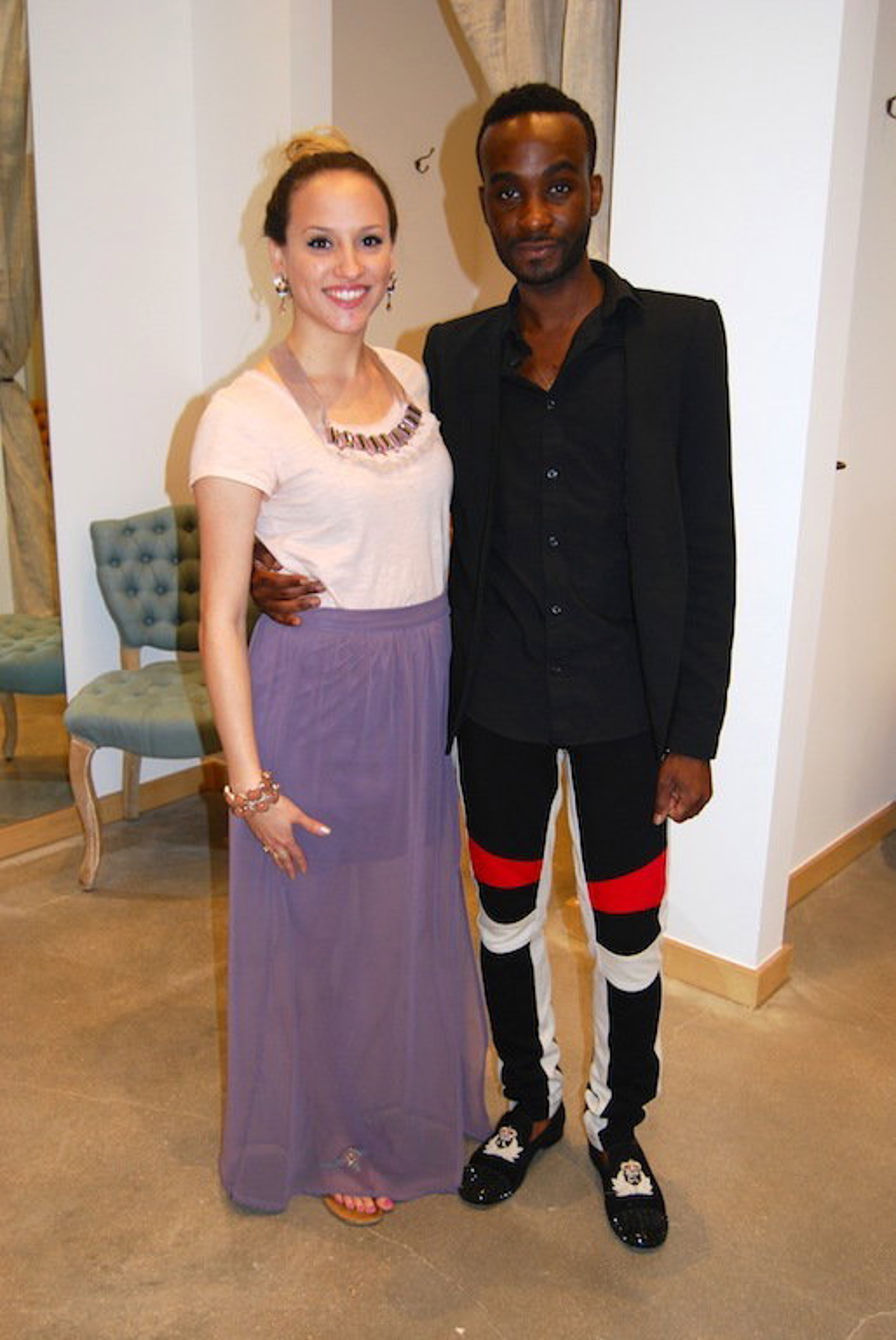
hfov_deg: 38.5
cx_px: 448
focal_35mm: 34
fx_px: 1284
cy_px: 670
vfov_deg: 55.1
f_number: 3.8
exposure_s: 1/60
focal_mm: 23
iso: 200
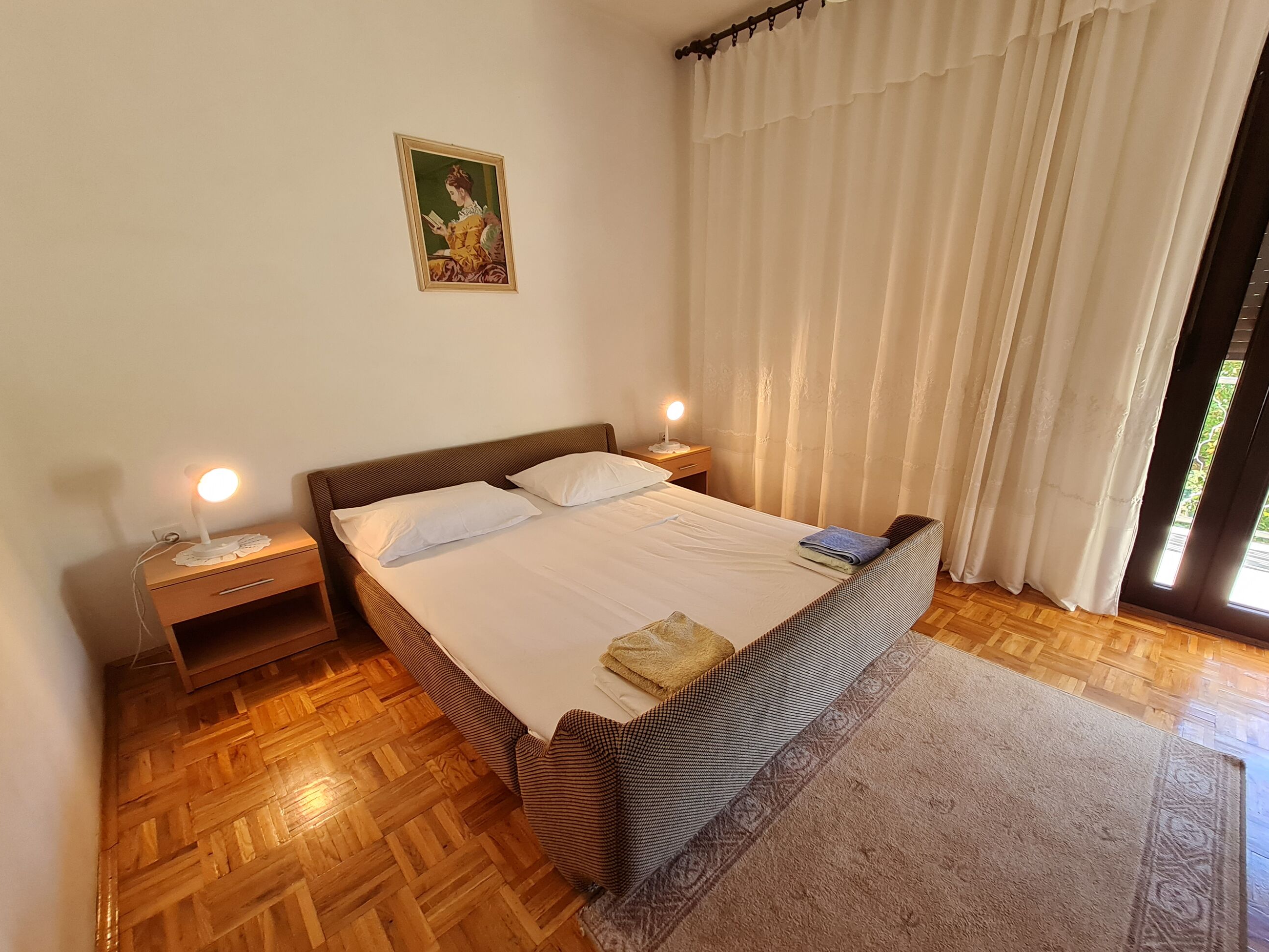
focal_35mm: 14
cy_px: 504
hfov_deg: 101.9
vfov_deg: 85.6
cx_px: 680
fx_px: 513
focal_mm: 1.74
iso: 160
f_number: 2.2
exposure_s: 1/50
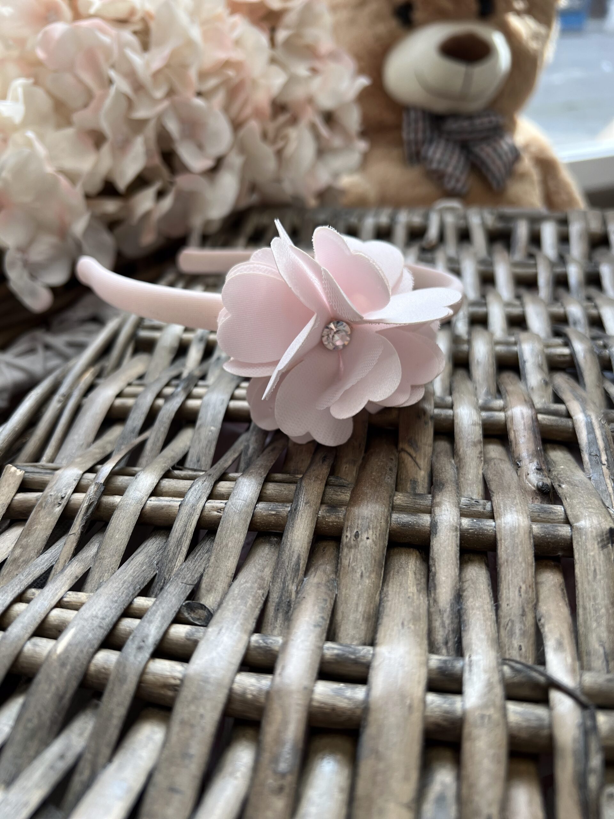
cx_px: 307
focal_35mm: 26
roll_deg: +4.3
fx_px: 615
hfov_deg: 53.1
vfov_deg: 67.3
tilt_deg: -32.7
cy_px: 410
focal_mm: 5.7
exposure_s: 1/588
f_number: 1.5
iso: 50
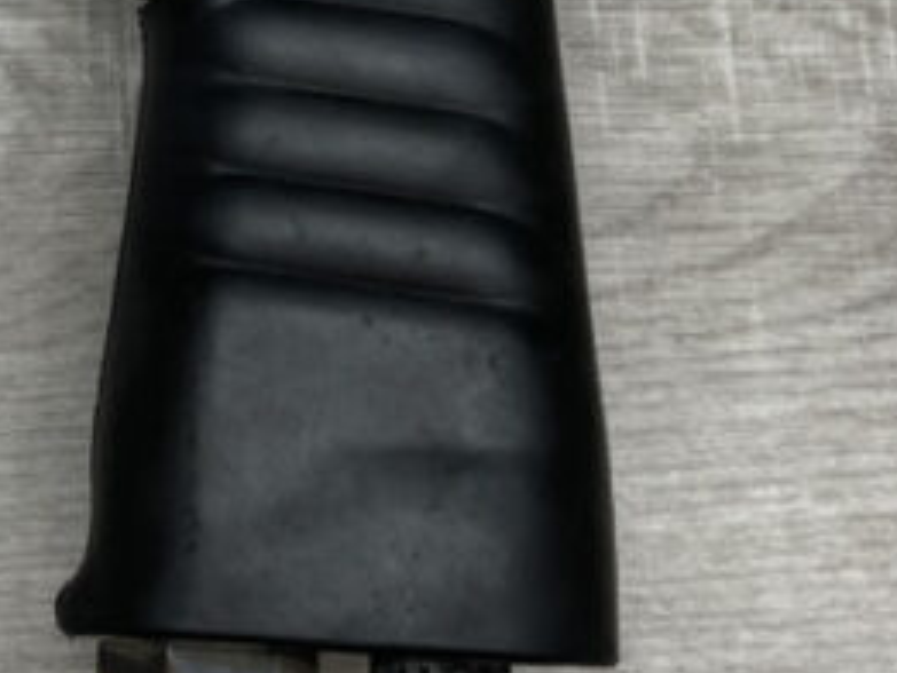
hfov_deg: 18.9
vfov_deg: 14.1
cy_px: -106
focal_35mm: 102
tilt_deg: -76.1
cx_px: 93
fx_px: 2644
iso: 80
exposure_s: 1/121
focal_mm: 4.2
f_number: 1.6
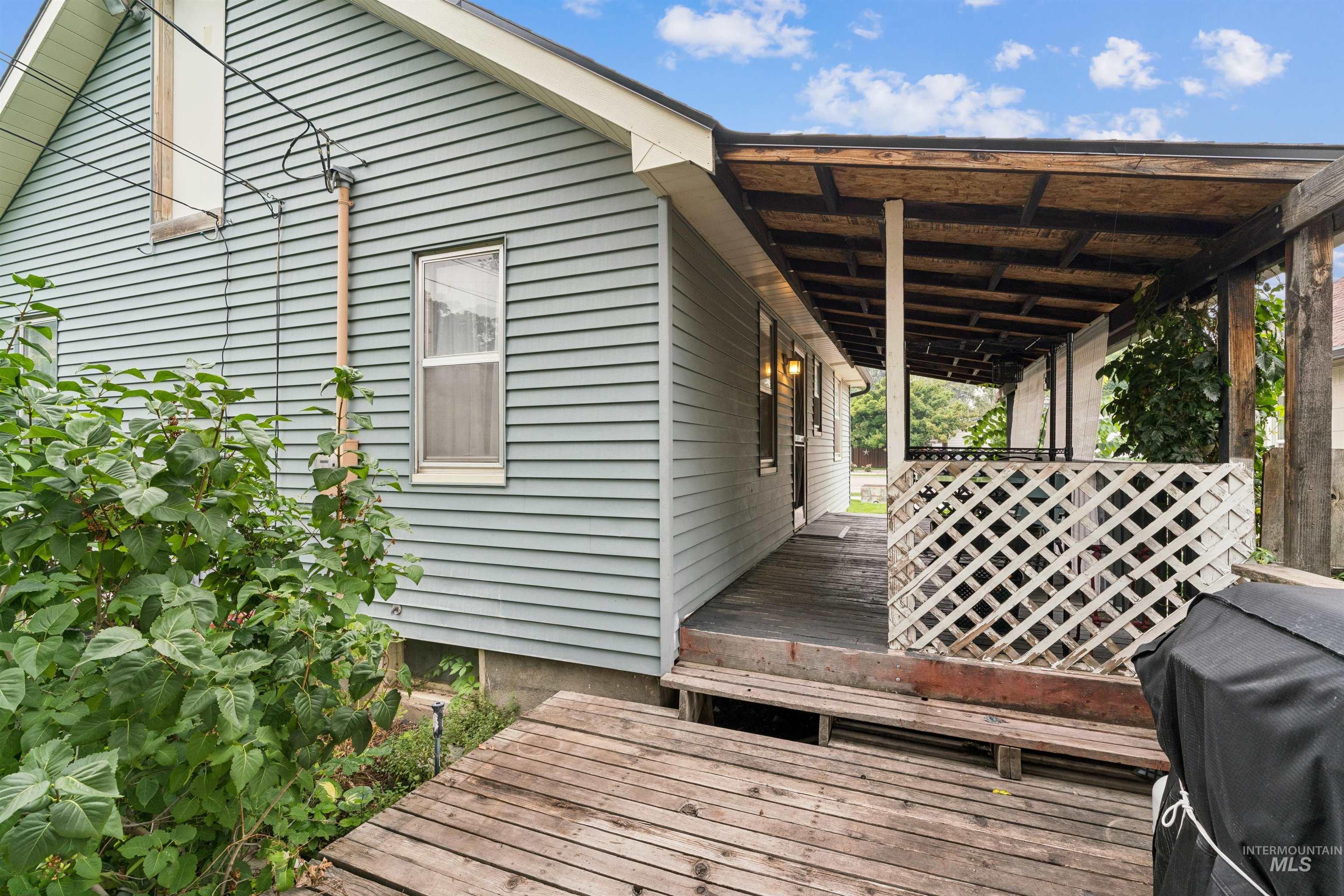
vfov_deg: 74.1
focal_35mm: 16
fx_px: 594
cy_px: 448
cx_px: 672
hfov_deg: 97.1
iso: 400
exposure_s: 1/20
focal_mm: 15.9
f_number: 13
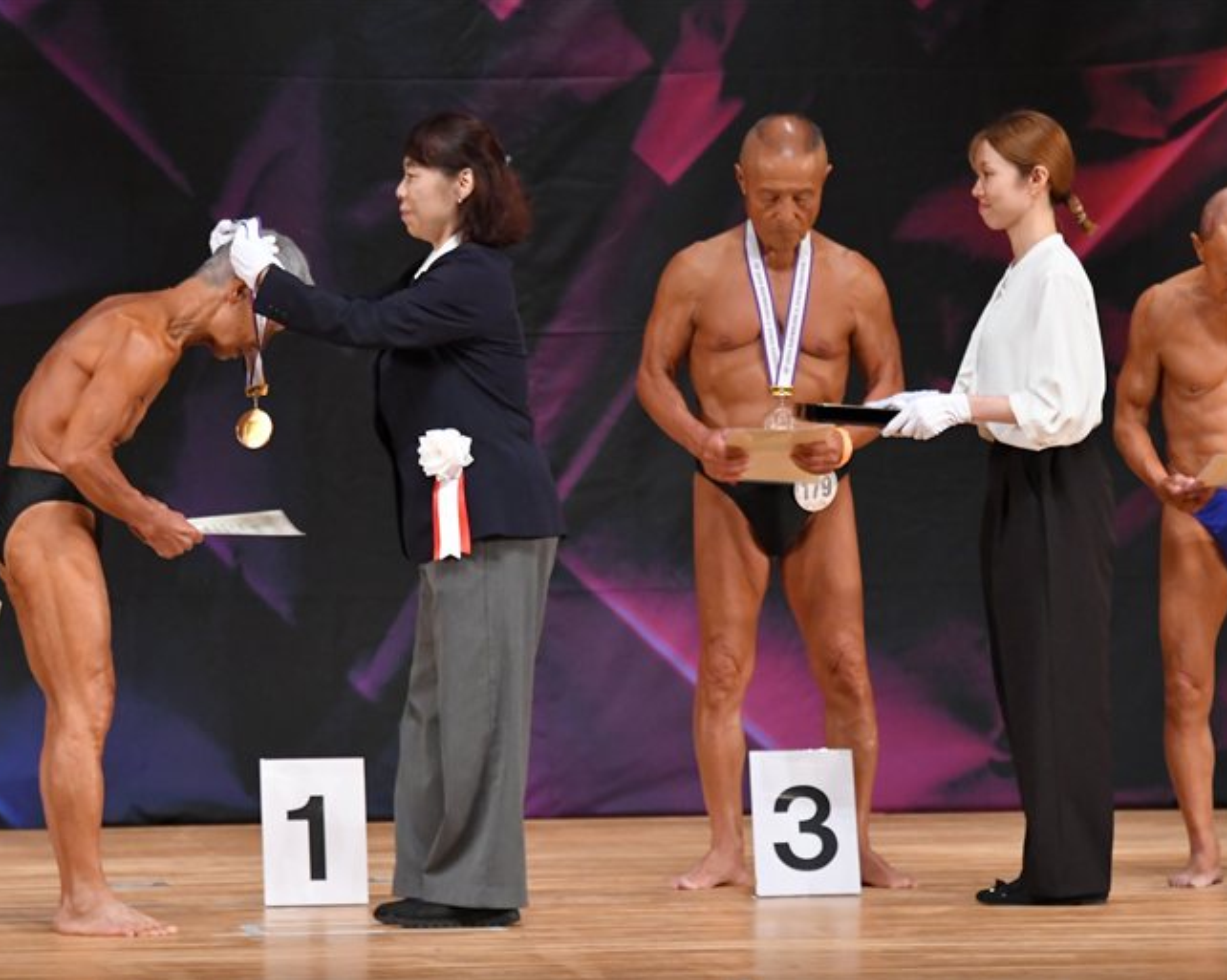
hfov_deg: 6.0
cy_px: 491
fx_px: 11724
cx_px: 496
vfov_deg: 4.8
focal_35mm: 323
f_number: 5.6
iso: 4500
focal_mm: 190
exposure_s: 1/400
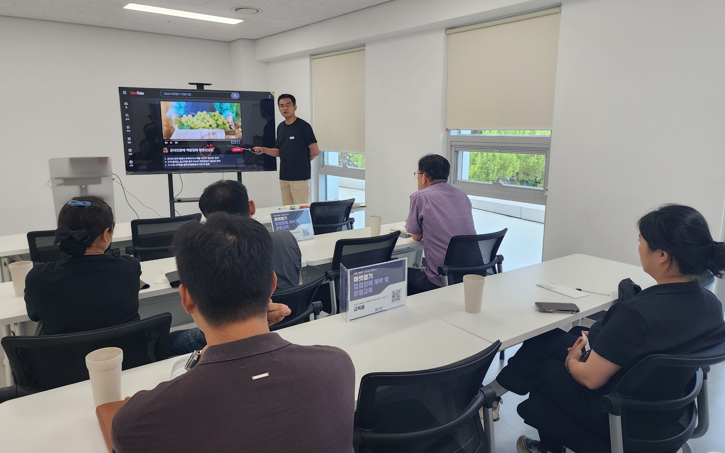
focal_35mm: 25
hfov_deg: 72.5
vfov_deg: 49.3
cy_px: 215
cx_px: 361
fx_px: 494
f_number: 1.8
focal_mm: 6.4
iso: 125
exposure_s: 1/180
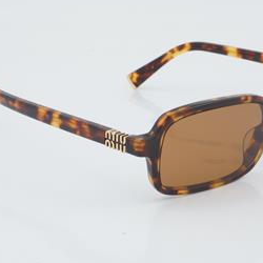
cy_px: 128
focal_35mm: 102
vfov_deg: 17.1
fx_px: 877
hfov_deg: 17.0
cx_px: 170
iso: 100
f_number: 32
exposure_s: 1/3
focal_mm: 50
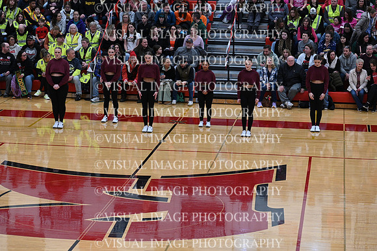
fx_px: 1152
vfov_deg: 12.5
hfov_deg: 18.6
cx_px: 188
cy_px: 126
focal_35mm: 110
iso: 4000
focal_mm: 110
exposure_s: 1/400
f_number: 4
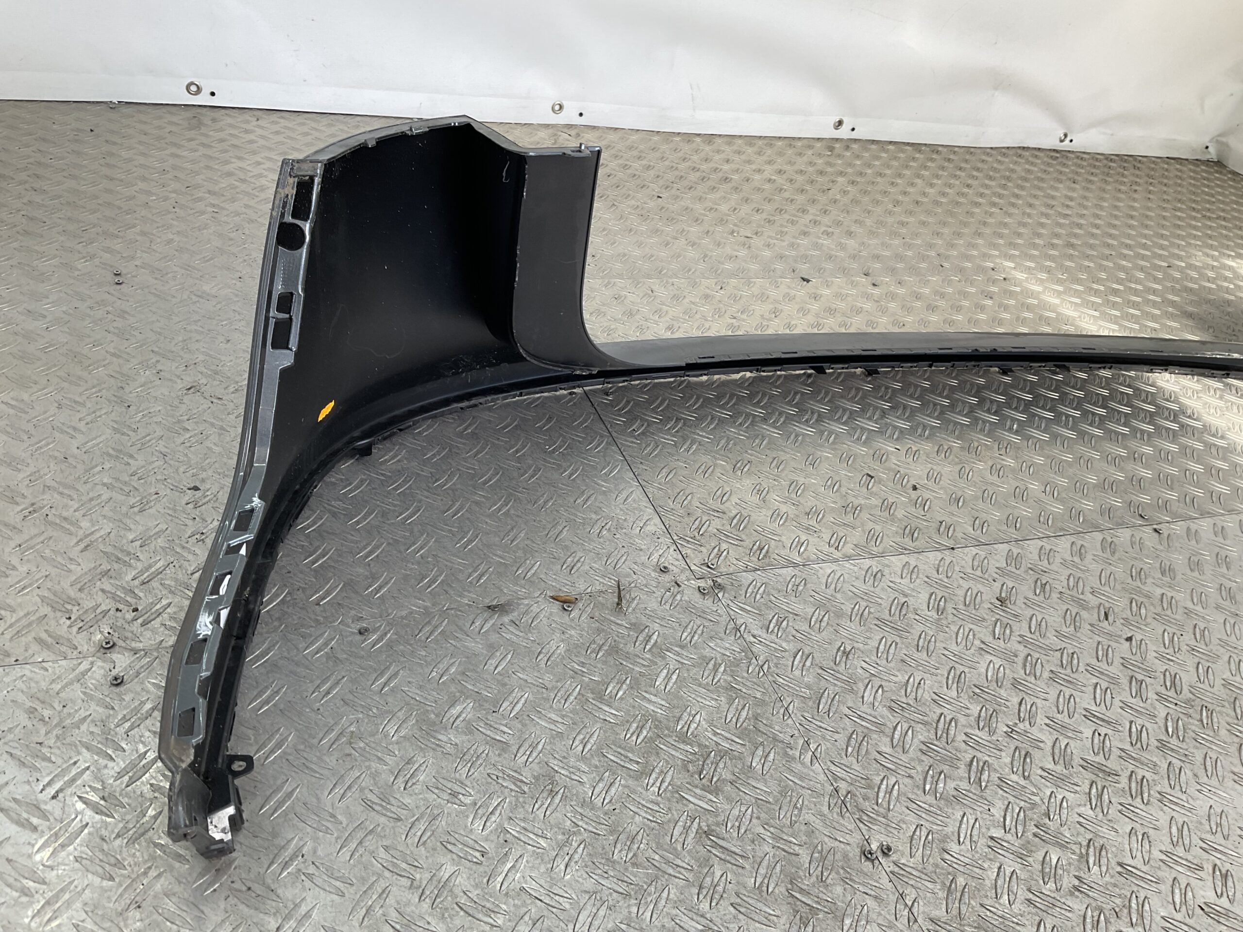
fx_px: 1041
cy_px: 466
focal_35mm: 29
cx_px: 622
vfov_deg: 48.2
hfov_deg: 61.7
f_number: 1.8
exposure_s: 1/127
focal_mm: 3
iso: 16
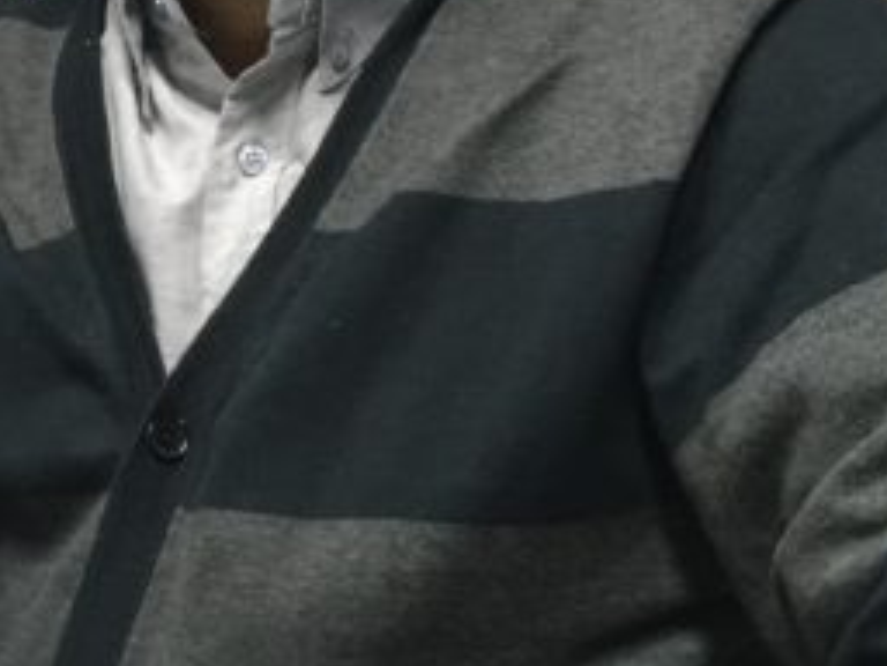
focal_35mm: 87
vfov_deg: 16.9
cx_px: -62
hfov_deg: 21.5
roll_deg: -1.4
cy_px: 170
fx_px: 2229
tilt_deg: -5.2
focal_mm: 4.15
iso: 125
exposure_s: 1/33
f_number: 2.2
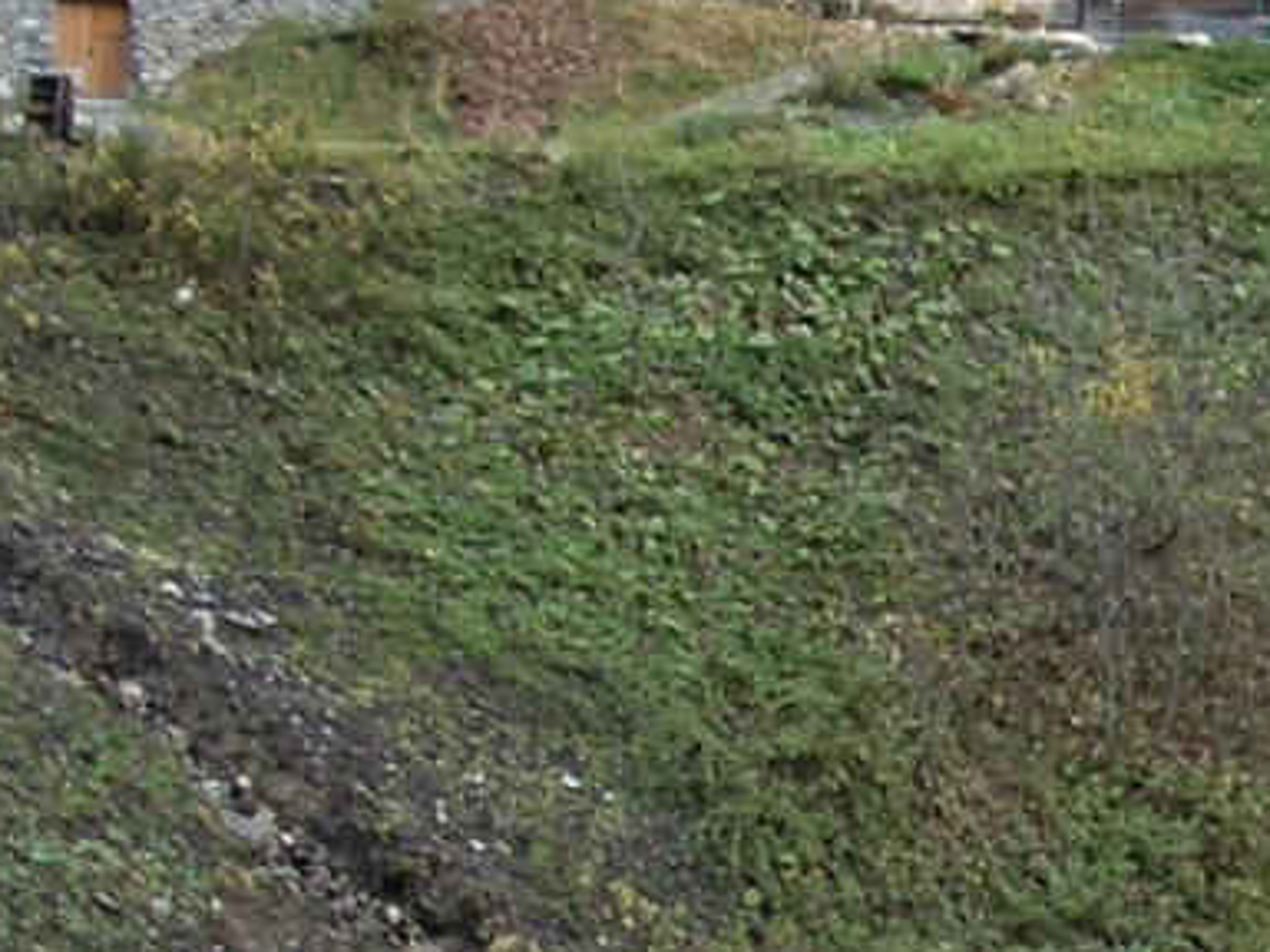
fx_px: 5356
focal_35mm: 146
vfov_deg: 10.1
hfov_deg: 13.1
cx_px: 1574
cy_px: 707
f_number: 2.6
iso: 100
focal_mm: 5.8
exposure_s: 1/60
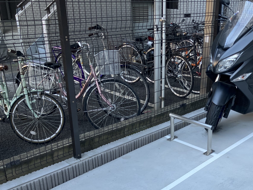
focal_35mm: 42
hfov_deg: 44.2
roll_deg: -1.4
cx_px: 166
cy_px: 142
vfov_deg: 33.7
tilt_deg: -23.3
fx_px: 307
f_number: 1.8
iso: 64
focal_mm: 3.99
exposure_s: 1/121
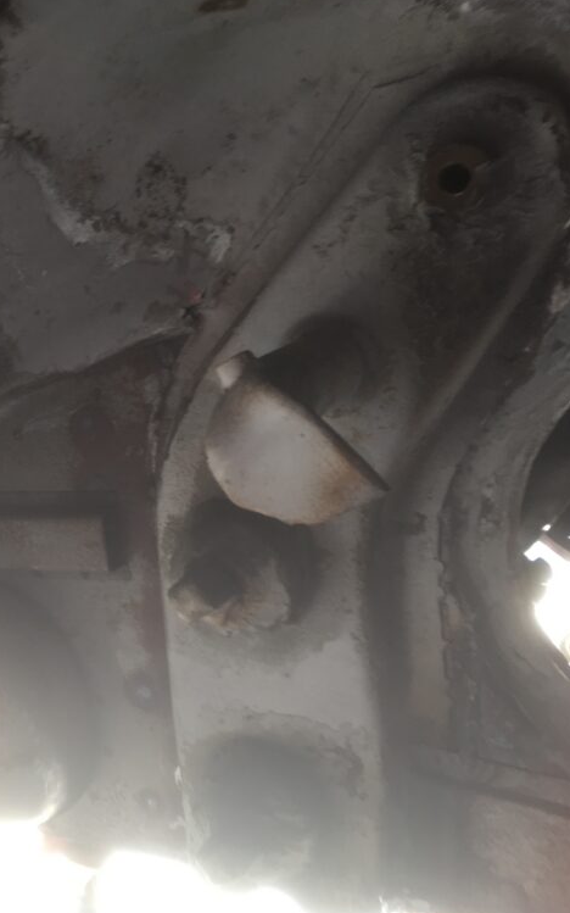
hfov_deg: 28.0
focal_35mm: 42
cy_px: 453
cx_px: -50
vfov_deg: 47.2
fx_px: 1044
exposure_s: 1/50
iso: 32
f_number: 2.2
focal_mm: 4.15
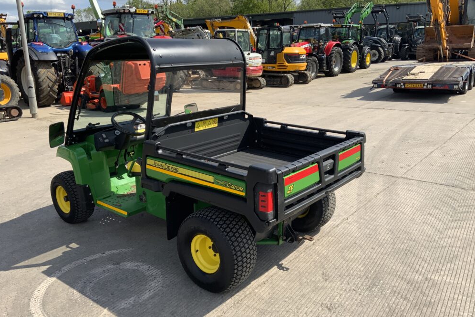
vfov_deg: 42.3
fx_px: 409
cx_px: 241
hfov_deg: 60.3
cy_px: 157
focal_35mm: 31
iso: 16
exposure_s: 1/1377
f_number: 1.8
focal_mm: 3
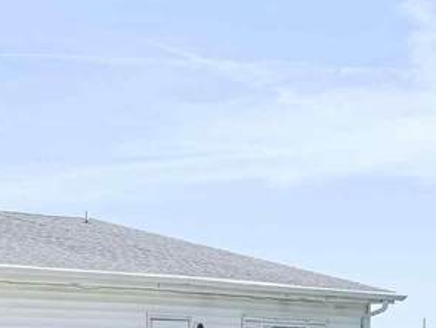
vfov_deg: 13.7
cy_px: 436
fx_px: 1312
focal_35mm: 104
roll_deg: +1.2
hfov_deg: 15.3
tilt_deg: -1.6
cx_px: -432
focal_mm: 6.76
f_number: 1.78
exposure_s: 1/5319
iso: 80
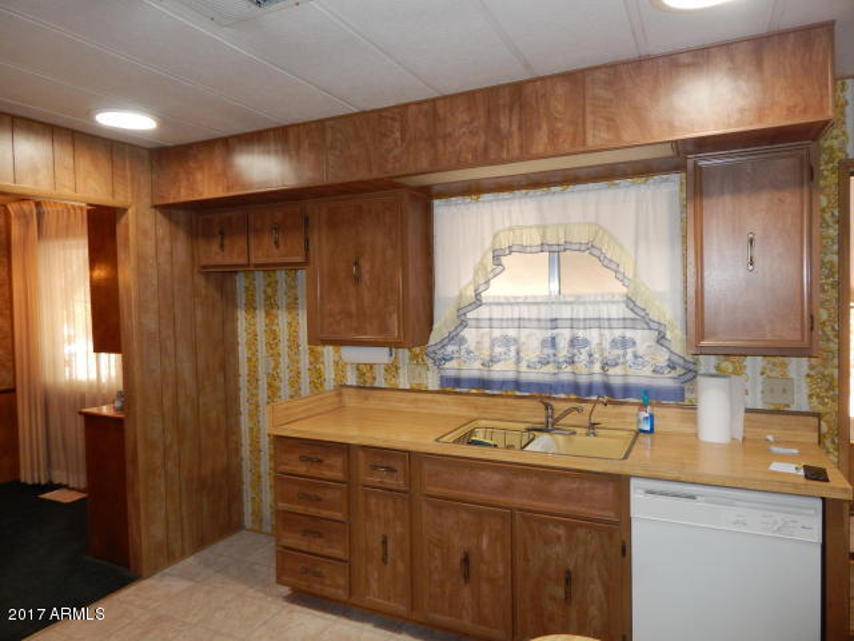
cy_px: 320
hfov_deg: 76.4
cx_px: 427
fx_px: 543
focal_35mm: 22
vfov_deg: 61.1
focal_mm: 4
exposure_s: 1/30
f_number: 3
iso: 200
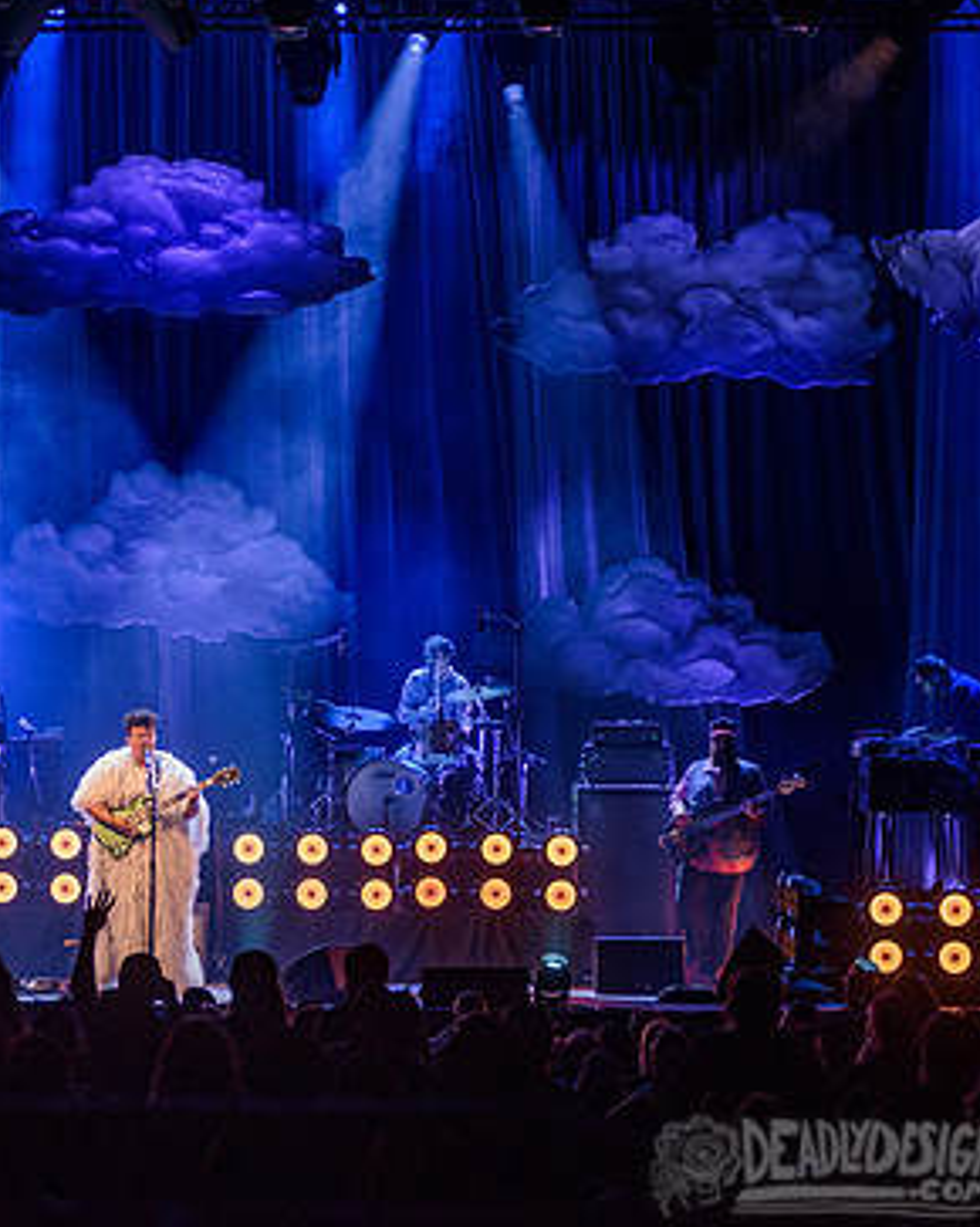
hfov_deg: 12.7
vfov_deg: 16.0
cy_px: 583
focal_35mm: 120
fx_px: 4354
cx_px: 71
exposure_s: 1/640
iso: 2500
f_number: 4.5
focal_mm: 80
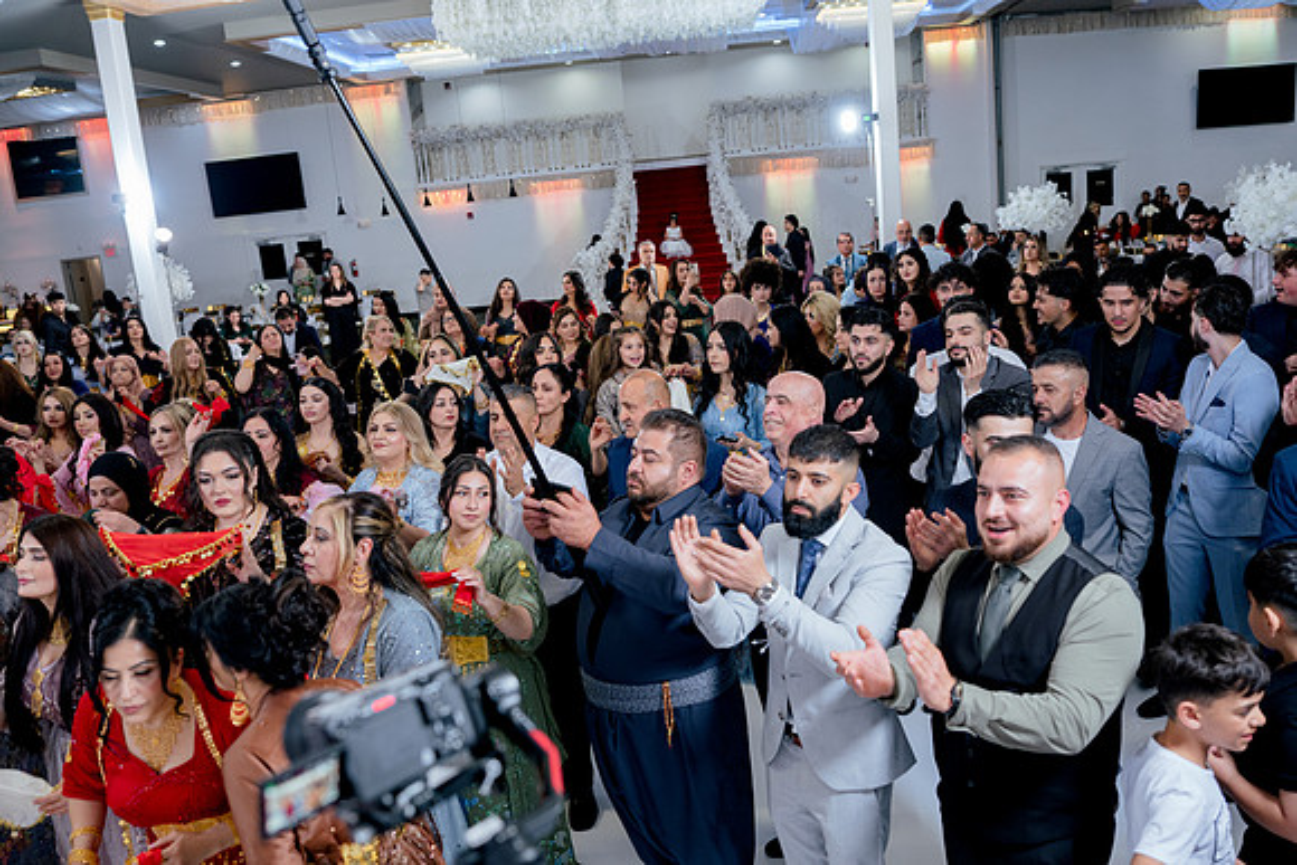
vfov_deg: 46.4
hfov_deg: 65.5
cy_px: 432
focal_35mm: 28
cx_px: 648
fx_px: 1009
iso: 800
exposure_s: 1/160
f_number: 2.8
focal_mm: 28
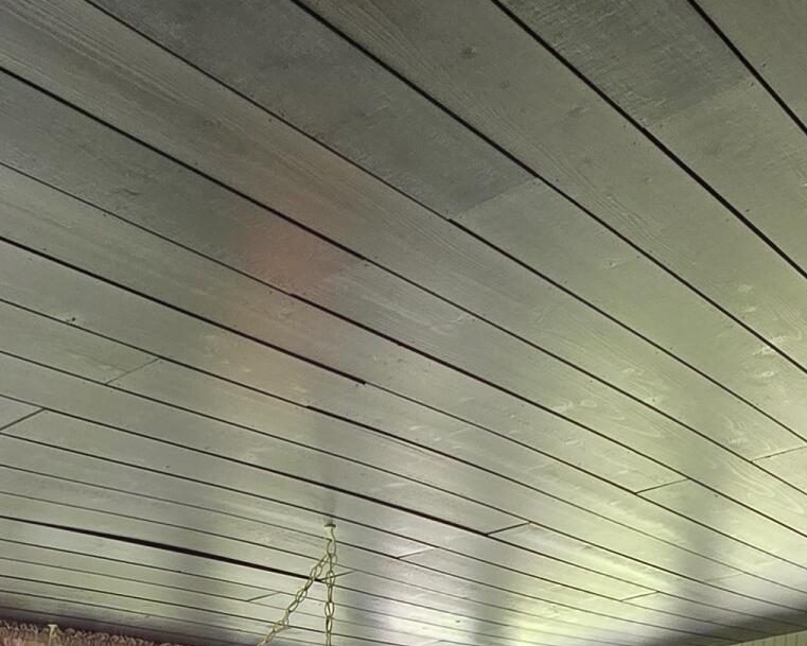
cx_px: 199
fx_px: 1194
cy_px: 1055
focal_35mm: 50
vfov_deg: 22.5
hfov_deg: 36.4
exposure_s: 1/60
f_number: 2.2
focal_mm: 2.2
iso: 80
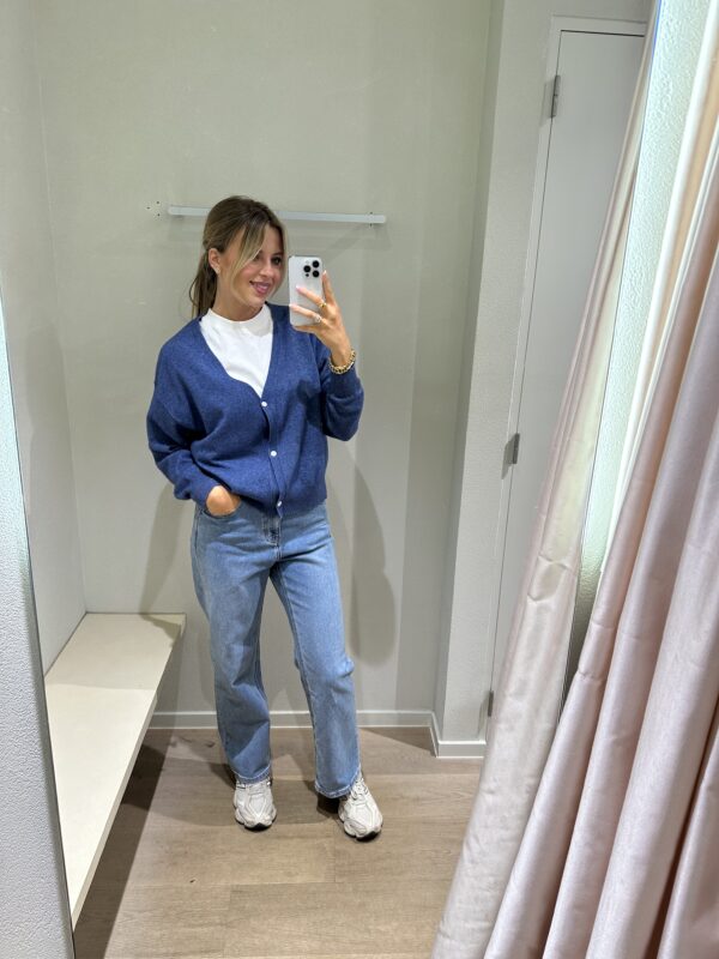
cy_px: 480
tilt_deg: -15.5
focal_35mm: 24
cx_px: 360
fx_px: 665
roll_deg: -2.0
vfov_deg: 71.6
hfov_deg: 56.8
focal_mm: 6.86
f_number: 1.78
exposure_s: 1/100
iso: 100
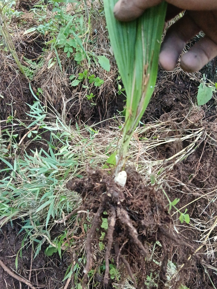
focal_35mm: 35
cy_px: 144
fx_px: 293
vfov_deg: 52.6
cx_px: 108
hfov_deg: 40.7
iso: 4800
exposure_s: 1/156
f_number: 1.8
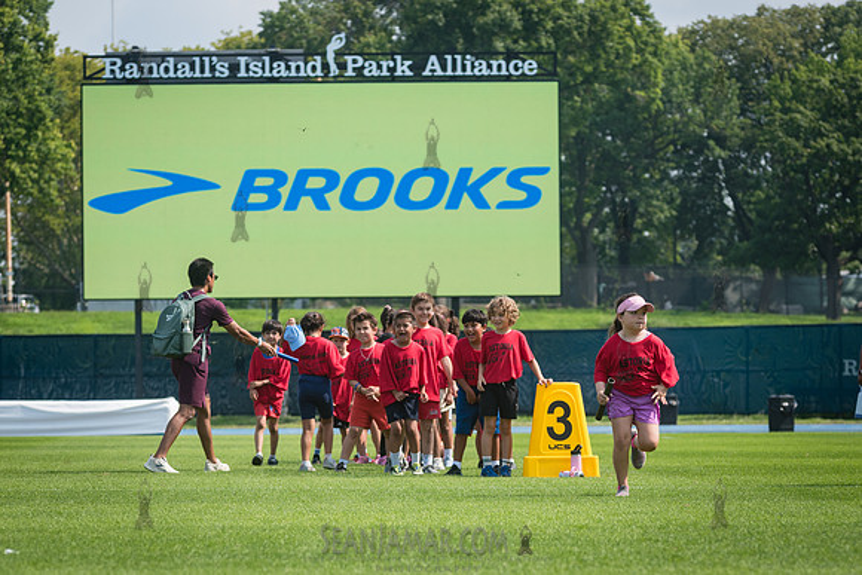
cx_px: 516
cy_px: 363
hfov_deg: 10.2
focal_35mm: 202
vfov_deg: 6.8
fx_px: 4844
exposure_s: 1/640
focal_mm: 155
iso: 160
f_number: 5.6
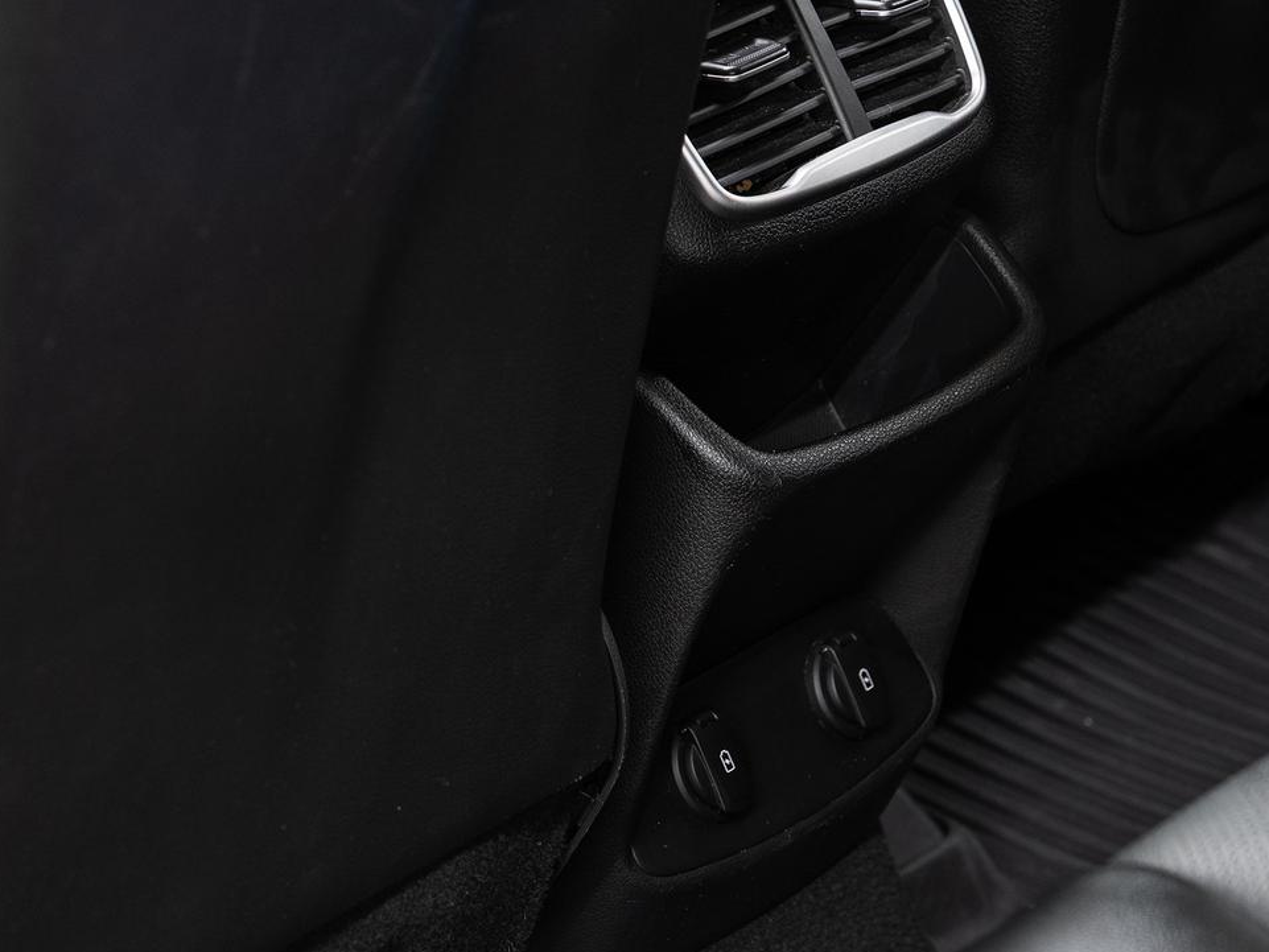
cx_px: 735
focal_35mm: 132
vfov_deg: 11.2
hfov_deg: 14.9
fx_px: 4840
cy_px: 293
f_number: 5.6
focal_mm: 70
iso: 100
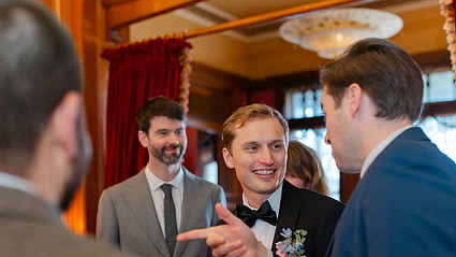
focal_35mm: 50
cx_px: 251
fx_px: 605
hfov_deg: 41.3
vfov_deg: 23.6
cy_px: 202
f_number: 2
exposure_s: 1/100
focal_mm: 35
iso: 250
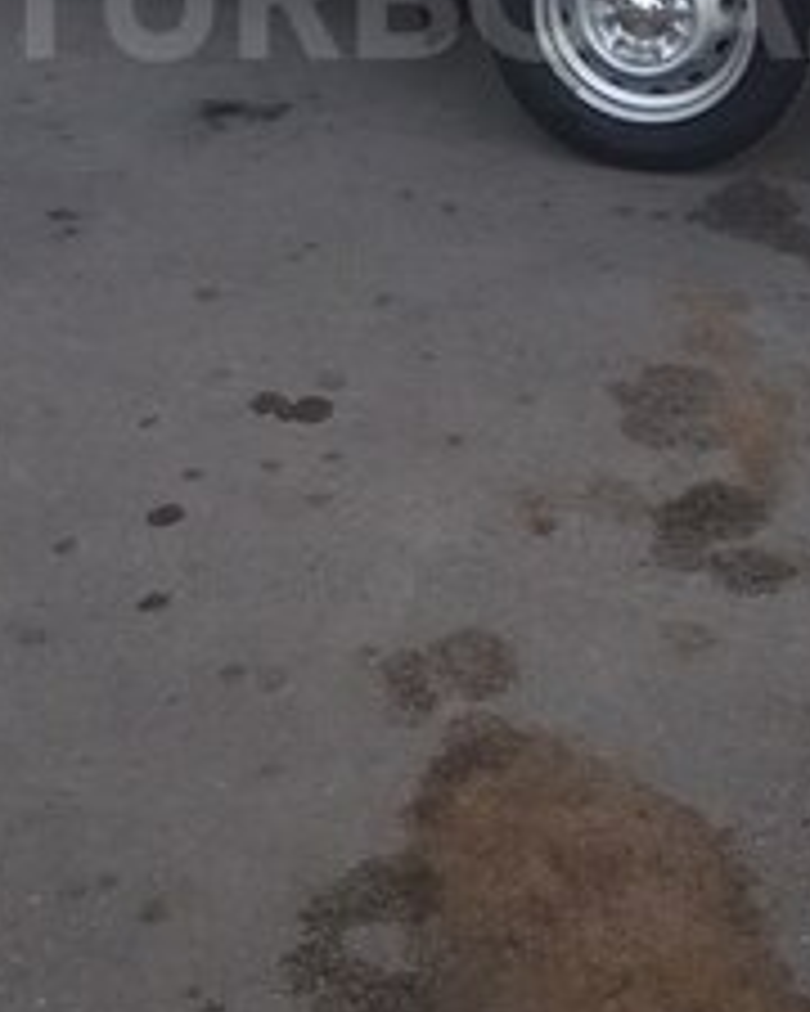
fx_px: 1738
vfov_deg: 30.1
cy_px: -9
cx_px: 450
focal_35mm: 58
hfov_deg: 26.2
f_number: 1.9
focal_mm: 3.6
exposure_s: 1/155
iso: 40
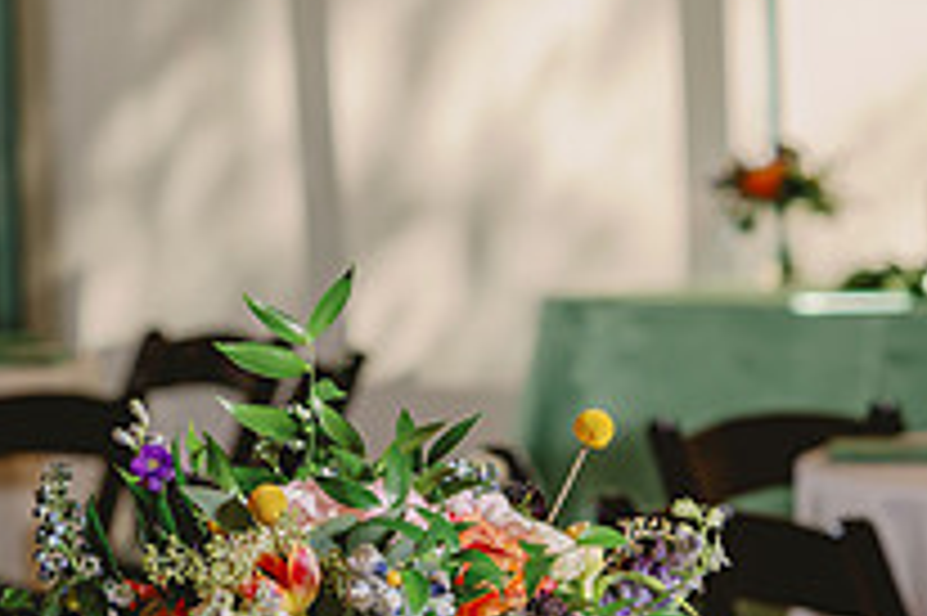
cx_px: 512
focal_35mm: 213
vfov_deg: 6.4
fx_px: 5480
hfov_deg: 9.7
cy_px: 510
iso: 400
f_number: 4
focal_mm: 74
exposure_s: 1/125
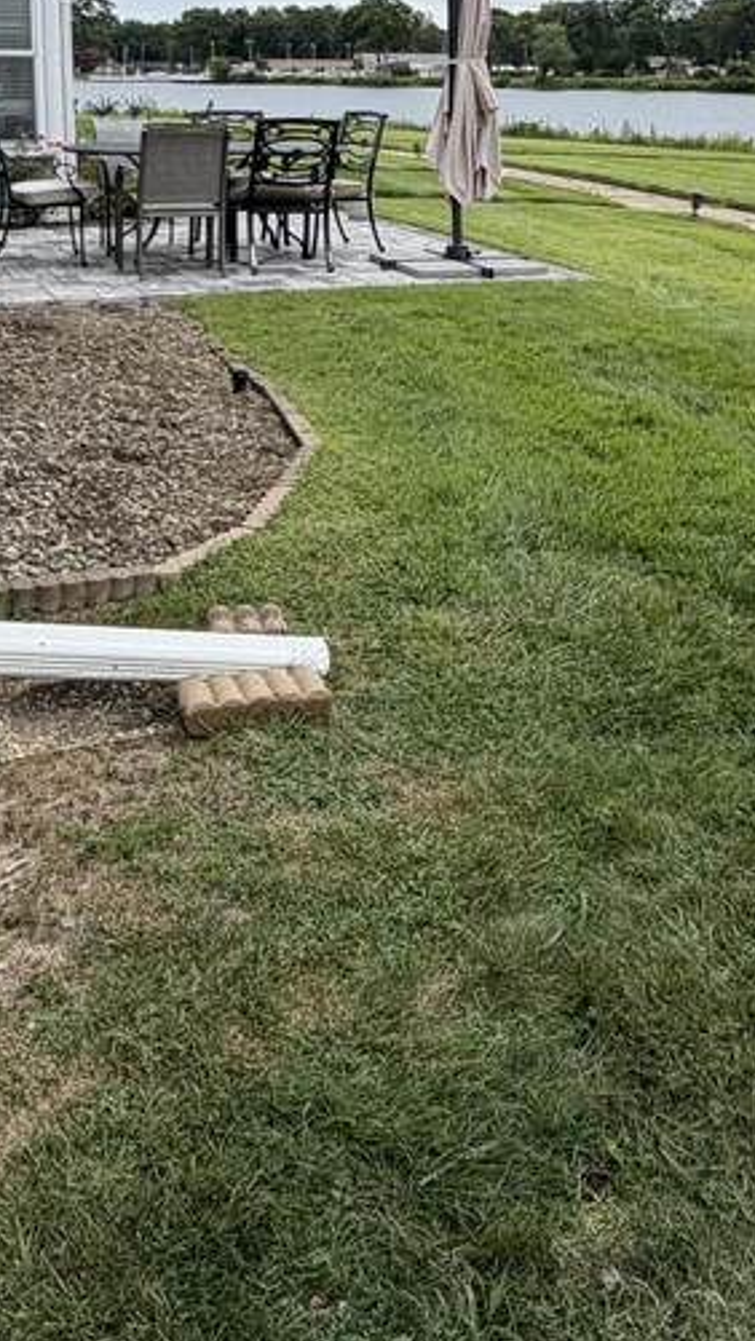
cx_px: 482
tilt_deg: -7.6
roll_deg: -1.2
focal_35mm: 39
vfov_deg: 48.2
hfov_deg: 30.3
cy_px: 238
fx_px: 1387
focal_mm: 2.22
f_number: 2.2
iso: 32
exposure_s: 1/770
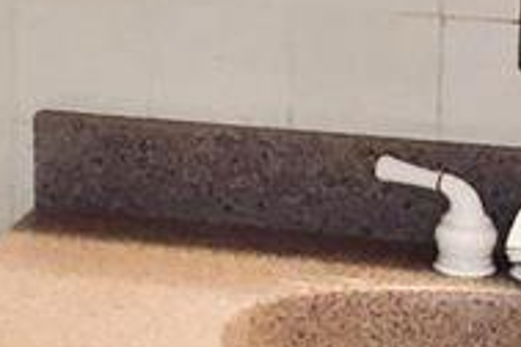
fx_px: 2677
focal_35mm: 185
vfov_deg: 7.4
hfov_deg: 10.2
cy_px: 30
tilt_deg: -11.5
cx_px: -532
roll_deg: +1.7
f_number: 1.8
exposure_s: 1/60
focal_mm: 4
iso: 160
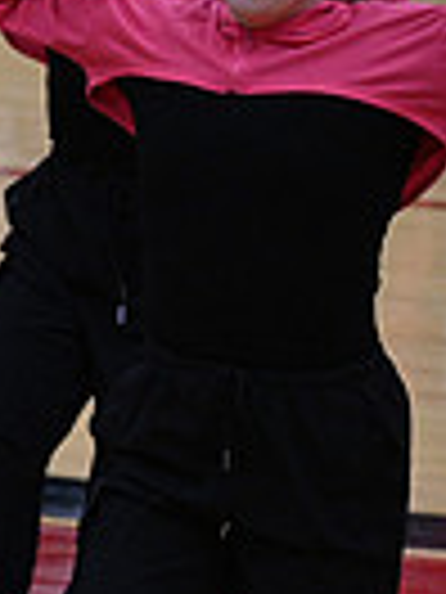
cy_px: 592
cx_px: -856
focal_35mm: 762
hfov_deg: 1.9
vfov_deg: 2.6
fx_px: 13090
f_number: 4
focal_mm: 180
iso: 4000
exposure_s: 1/400
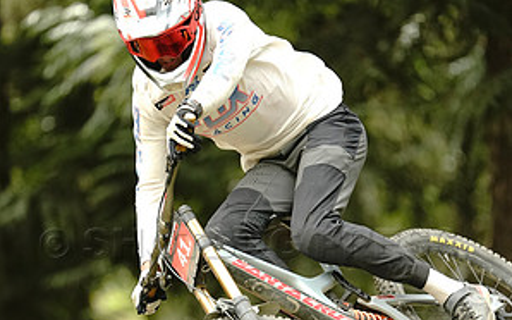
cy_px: 236
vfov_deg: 1.4
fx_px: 12888
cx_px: 256
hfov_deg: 2.3
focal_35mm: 924
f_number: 4
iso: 5000
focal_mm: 600
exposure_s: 1/2500
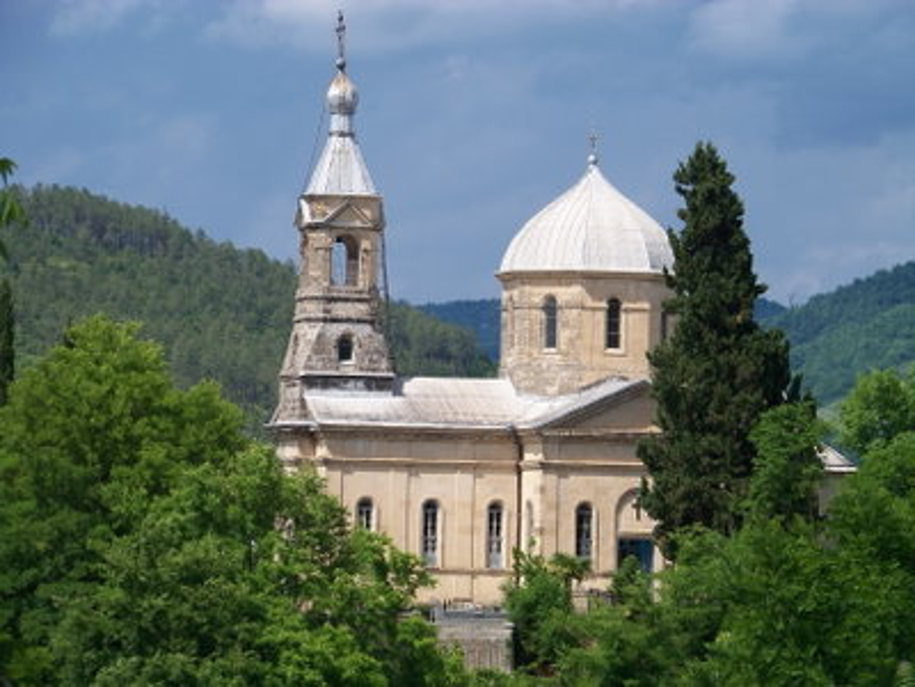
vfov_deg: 8.1
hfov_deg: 10.7
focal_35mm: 184
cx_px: 458
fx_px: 4864
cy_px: 344
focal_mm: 29.3
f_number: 3.6
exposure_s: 1/800
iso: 64
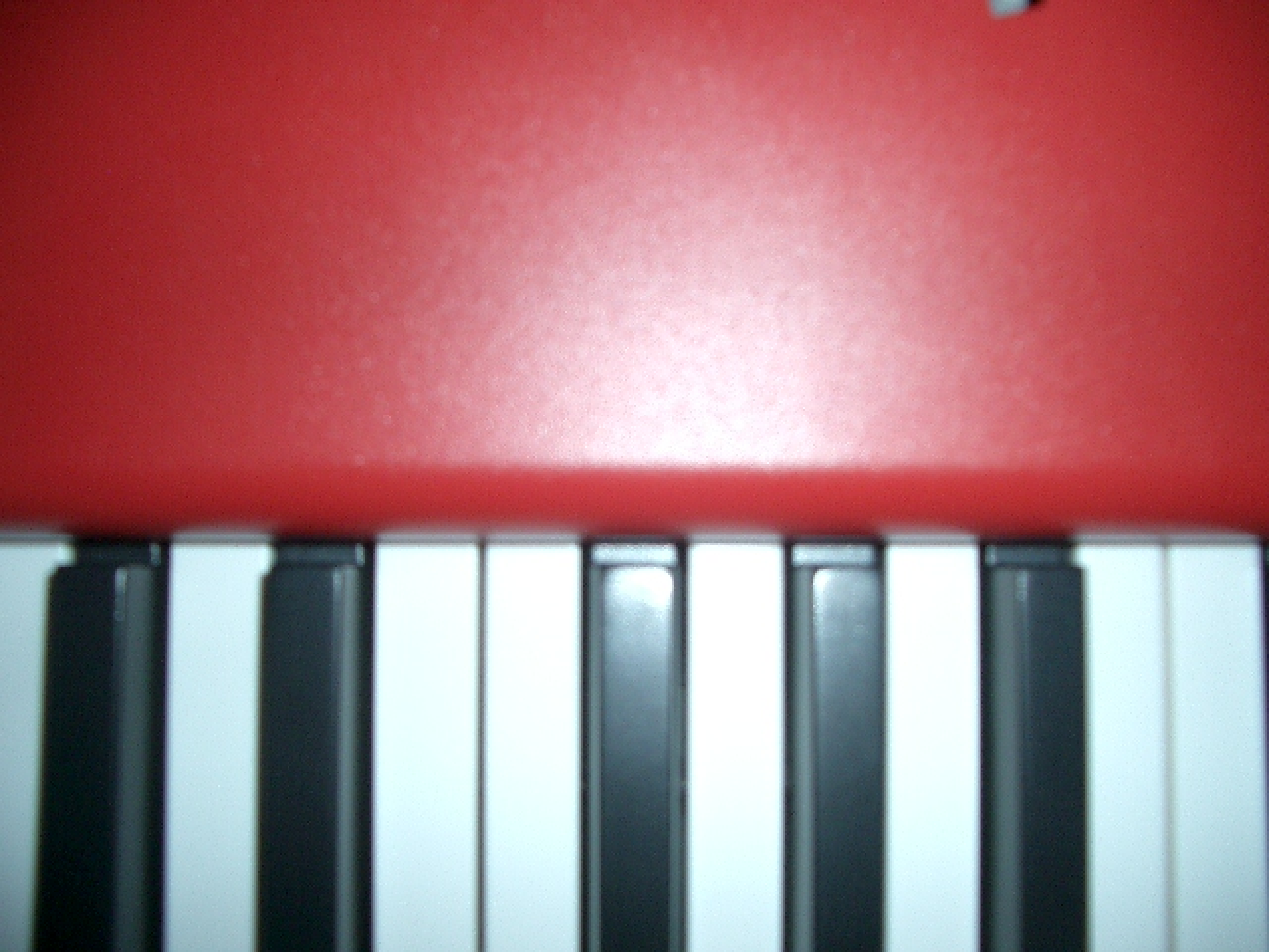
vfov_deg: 40.7
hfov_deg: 52.6
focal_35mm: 35
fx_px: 1283
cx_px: 634
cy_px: 476
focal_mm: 5.8
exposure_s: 1/40
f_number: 2.6
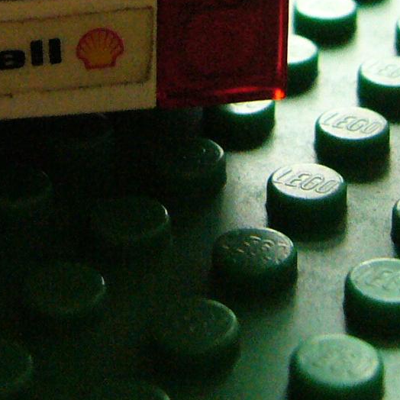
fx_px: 1582
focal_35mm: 121
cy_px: -169
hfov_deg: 14.3
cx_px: 55
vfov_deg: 13.7
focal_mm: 5.8
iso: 400
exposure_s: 1/250
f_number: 2.8
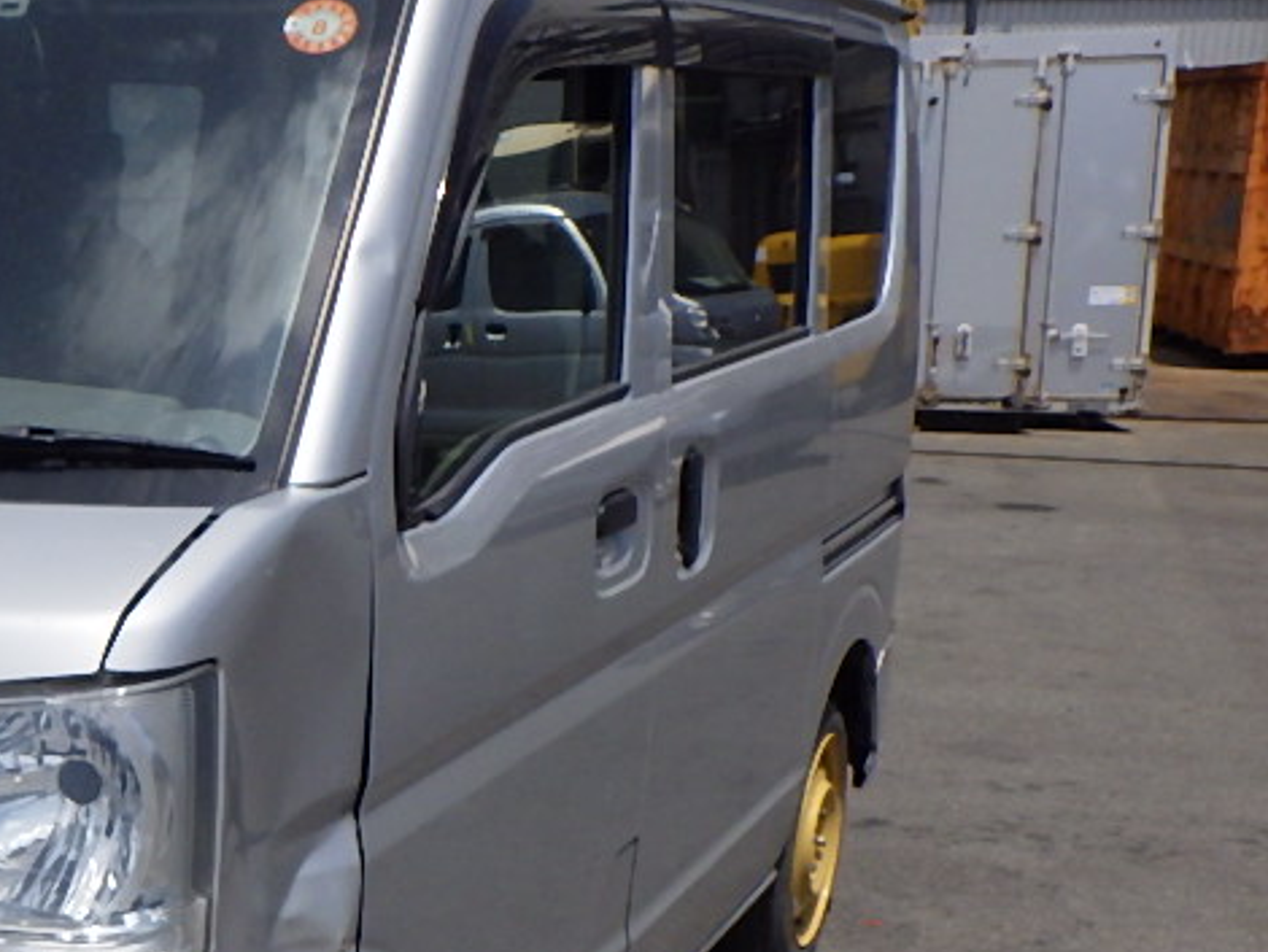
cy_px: 712
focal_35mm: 61
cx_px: -111
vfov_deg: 23.8
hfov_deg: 28.8
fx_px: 2236
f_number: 4.2
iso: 250
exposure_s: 1/3200
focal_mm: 5
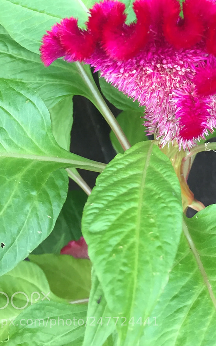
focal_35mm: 56
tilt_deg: -49.1
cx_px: 189
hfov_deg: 22.7
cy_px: 37
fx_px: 527
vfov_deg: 34.3
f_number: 2.2
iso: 80
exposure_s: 1/30
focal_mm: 4.15
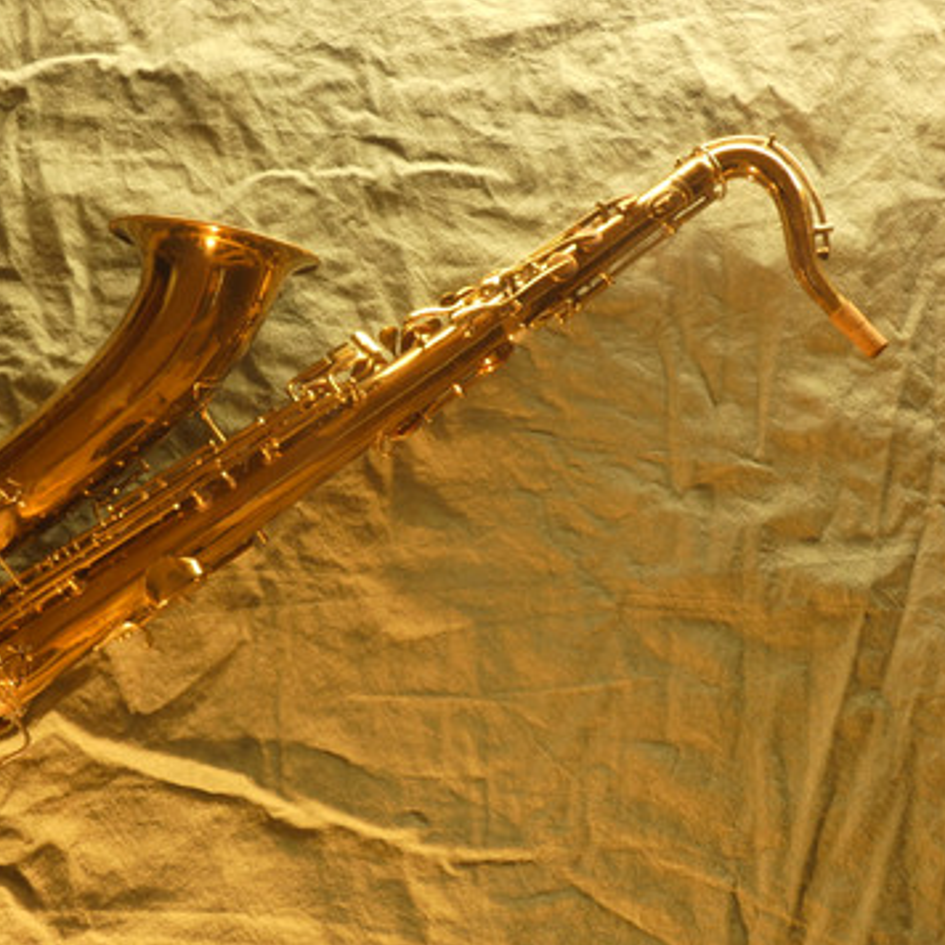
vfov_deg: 40.9
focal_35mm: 41
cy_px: 450
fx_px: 1266
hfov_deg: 40.7
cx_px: 366
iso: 100
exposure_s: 1/10
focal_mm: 6
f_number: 4.5
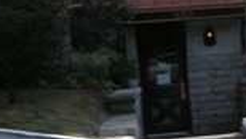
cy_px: 80
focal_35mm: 99
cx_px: 243
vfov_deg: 12.3
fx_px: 646
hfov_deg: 20.9
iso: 200
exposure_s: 1/313
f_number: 7.9
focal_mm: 5.8
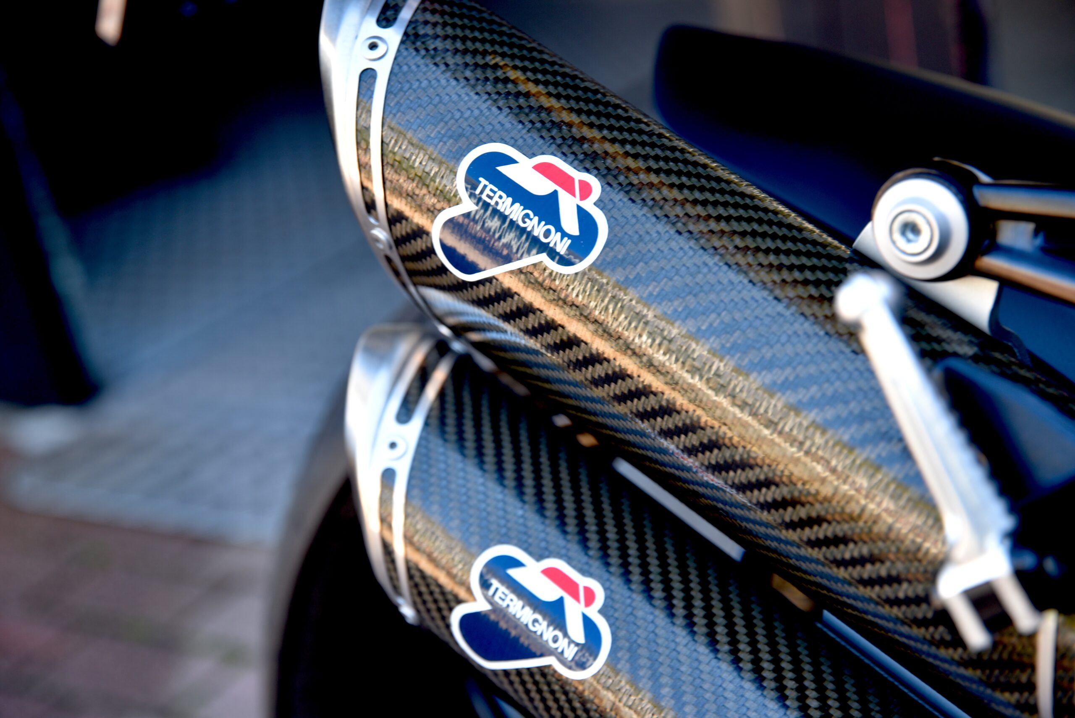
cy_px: 359
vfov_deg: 19.5
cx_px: 538
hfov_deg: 28.8
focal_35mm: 70
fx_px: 2091
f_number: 4
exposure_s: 1/60
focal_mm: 70
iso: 200
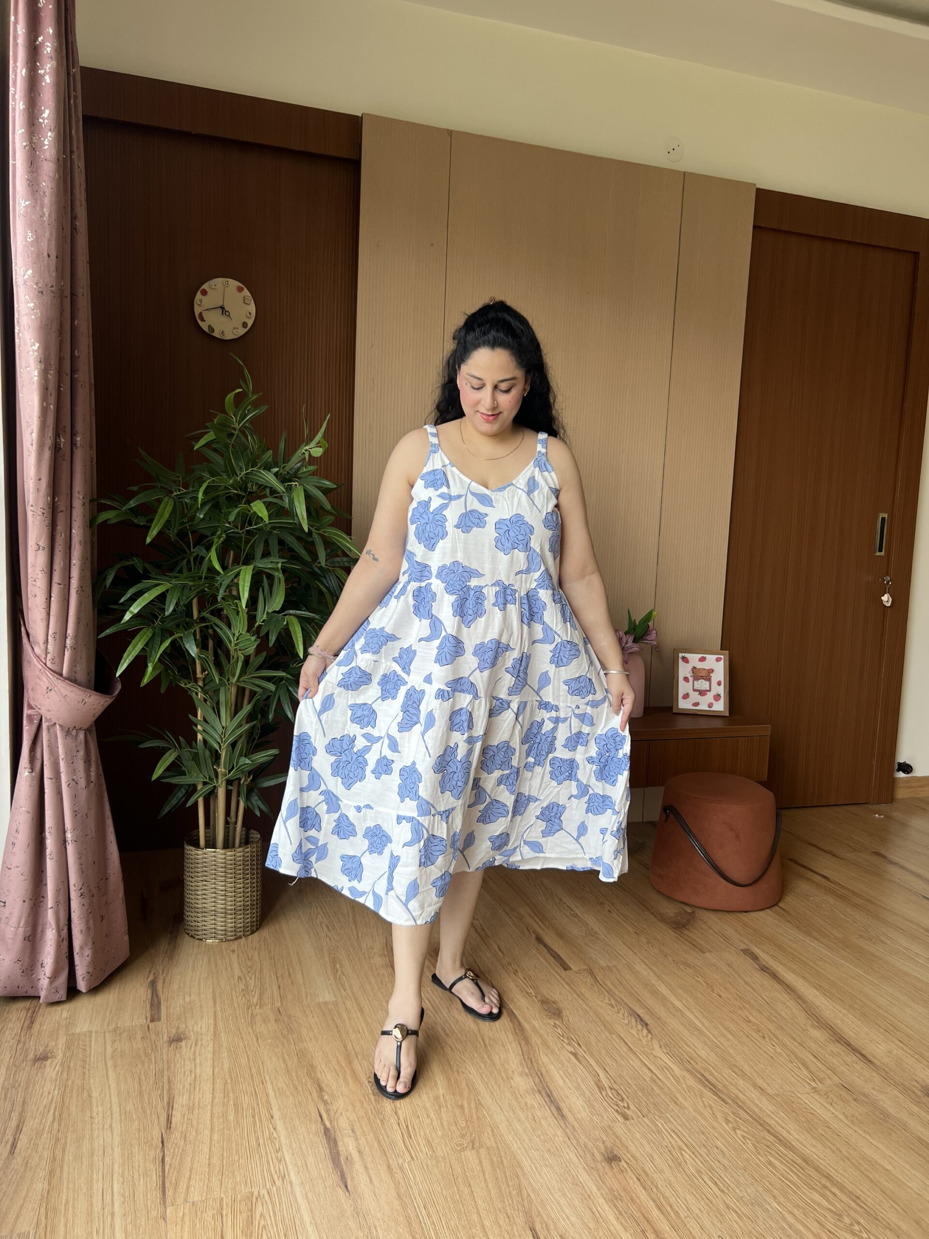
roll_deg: -2.0
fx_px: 930
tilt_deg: -5.9
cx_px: 464
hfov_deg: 53.1
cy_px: 620
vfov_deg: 67.3
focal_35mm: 26
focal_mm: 5.7
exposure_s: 1/132
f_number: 1.5
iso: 32
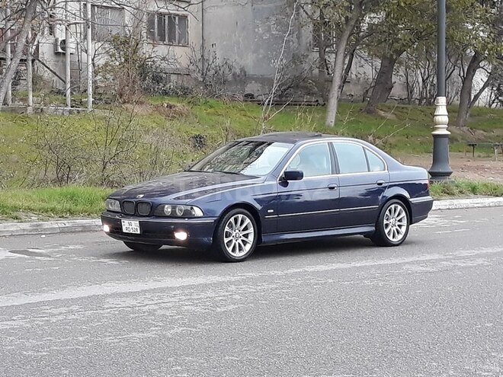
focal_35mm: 27
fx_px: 392
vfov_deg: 51.4
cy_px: 188
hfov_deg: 65.3
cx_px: 252
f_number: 1.7
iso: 80
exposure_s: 1/100
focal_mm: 3.71
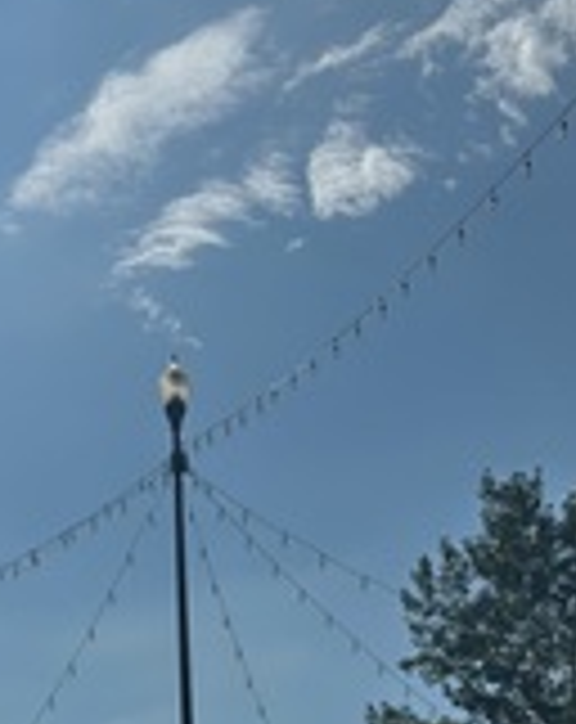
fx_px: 1861
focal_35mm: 87
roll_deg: +1.7
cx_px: -124
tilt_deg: +9.6
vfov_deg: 20.5
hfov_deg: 16.8
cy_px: 881
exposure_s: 1/18868
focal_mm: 5.96
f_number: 1.6
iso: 50
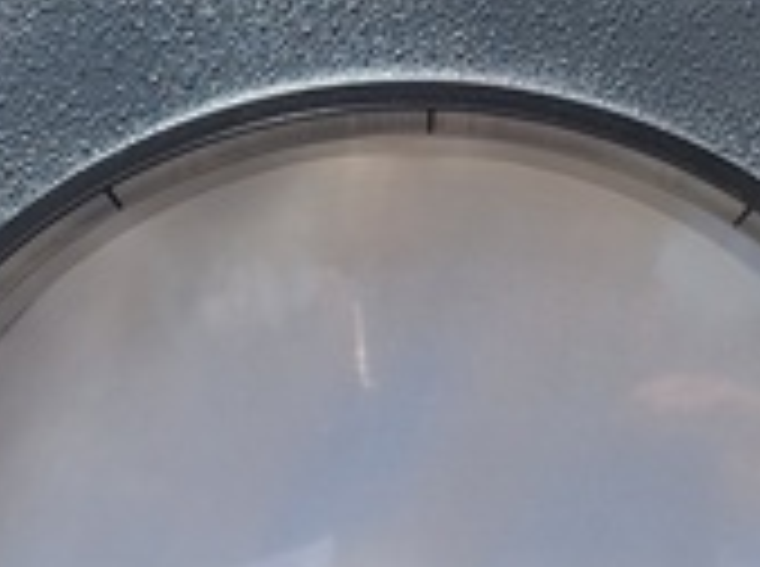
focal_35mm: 74
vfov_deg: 18.5
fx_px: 1621
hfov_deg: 26.4
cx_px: 436
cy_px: 734
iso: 40
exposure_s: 1/1554
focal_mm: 5.4
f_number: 1.8
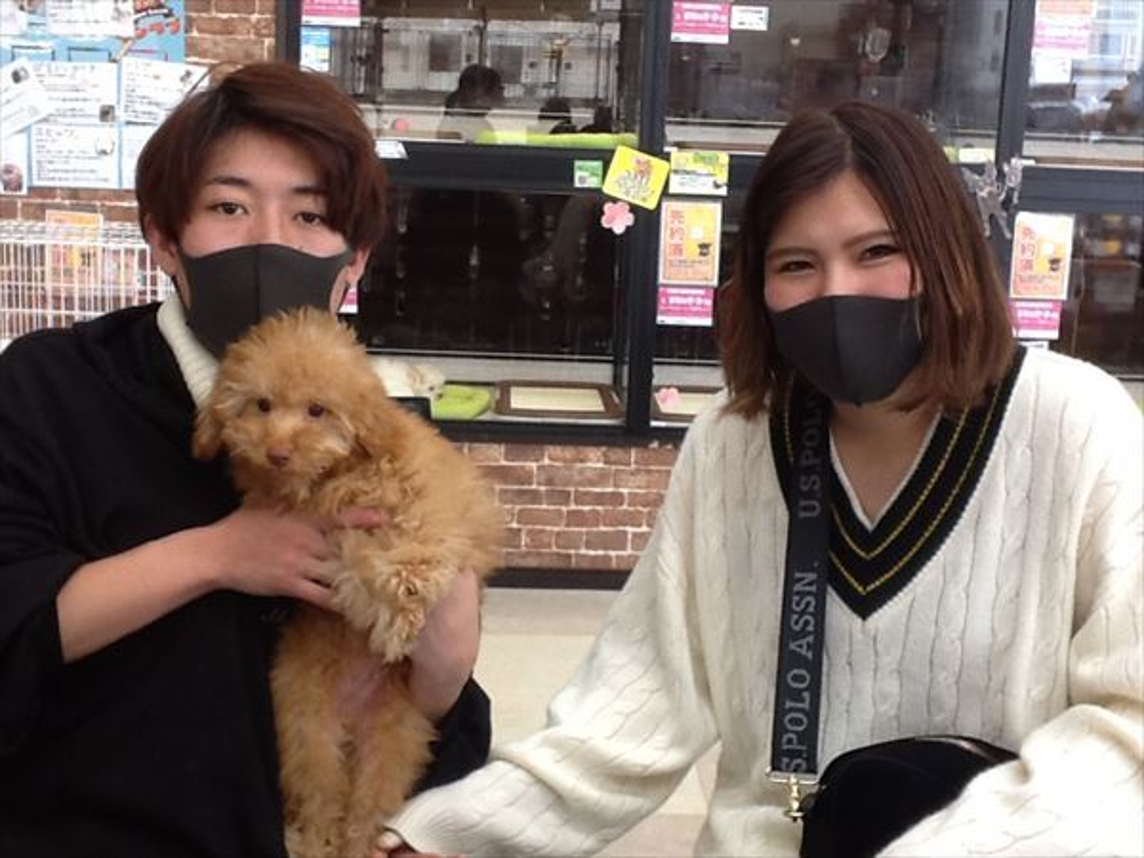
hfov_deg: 42.9
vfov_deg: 32.9
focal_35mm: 44
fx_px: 1454
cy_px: 429
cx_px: 572
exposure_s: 1/30
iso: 50
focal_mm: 2.03
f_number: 2.4
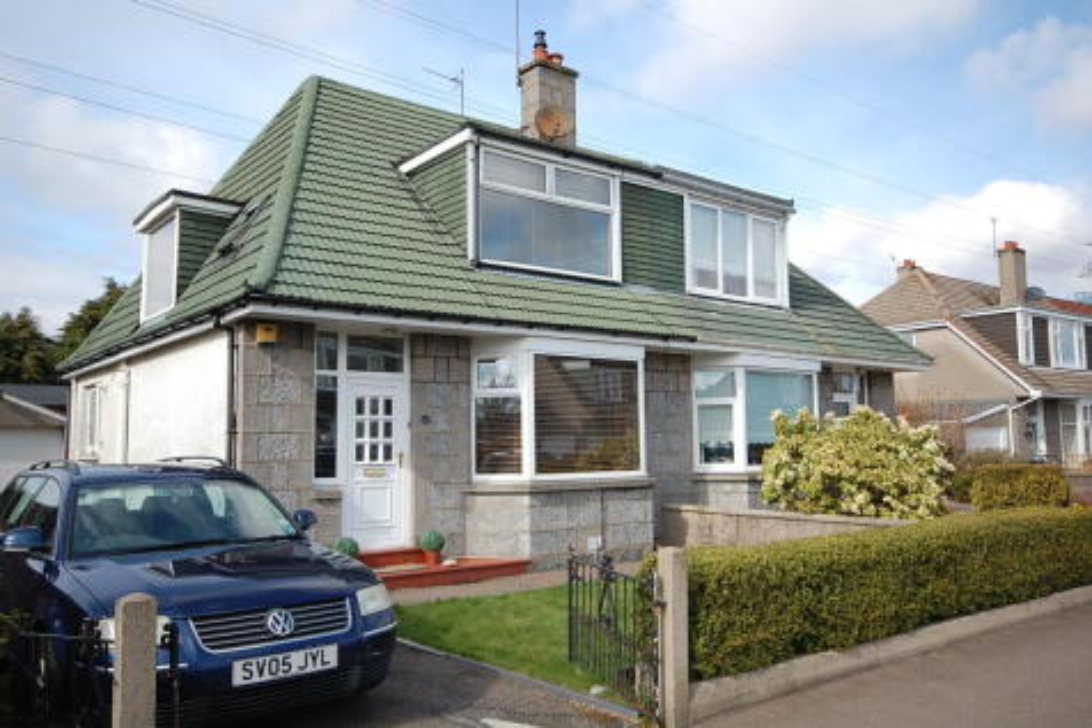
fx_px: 864
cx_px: 546
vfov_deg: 45.6
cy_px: 364
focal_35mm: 28
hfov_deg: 64.6
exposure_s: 1/250
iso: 200
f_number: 8
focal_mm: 19
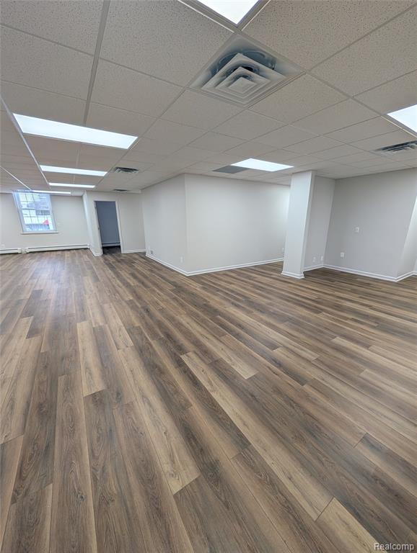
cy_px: 276
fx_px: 192
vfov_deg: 110.5
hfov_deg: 94.6
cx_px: 208
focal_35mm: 12
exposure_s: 1/307
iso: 55
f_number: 1.7
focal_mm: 2.02
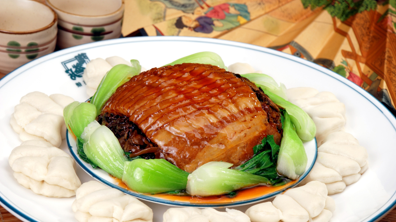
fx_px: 1412
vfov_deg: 9.0
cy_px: 132
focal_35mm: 135
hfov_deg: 16.0
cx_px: 197
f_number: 9
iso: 100
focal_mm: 85
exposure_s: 1/80
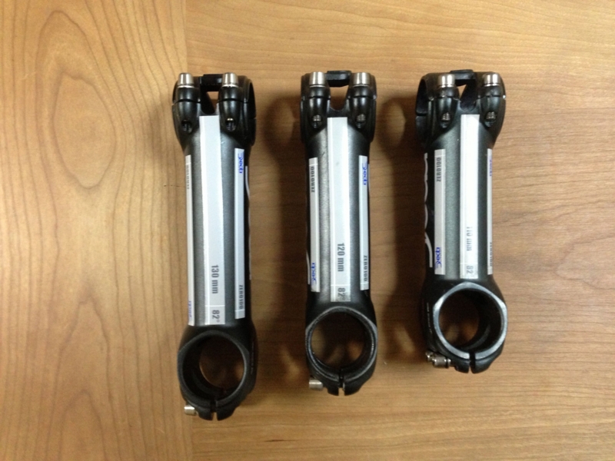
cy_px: 230
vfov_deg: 42.9
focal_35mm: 33
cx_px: 308
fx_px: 586
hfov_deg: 55.4
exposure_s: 1/17
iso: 400
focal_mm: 4.13
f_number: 2.4
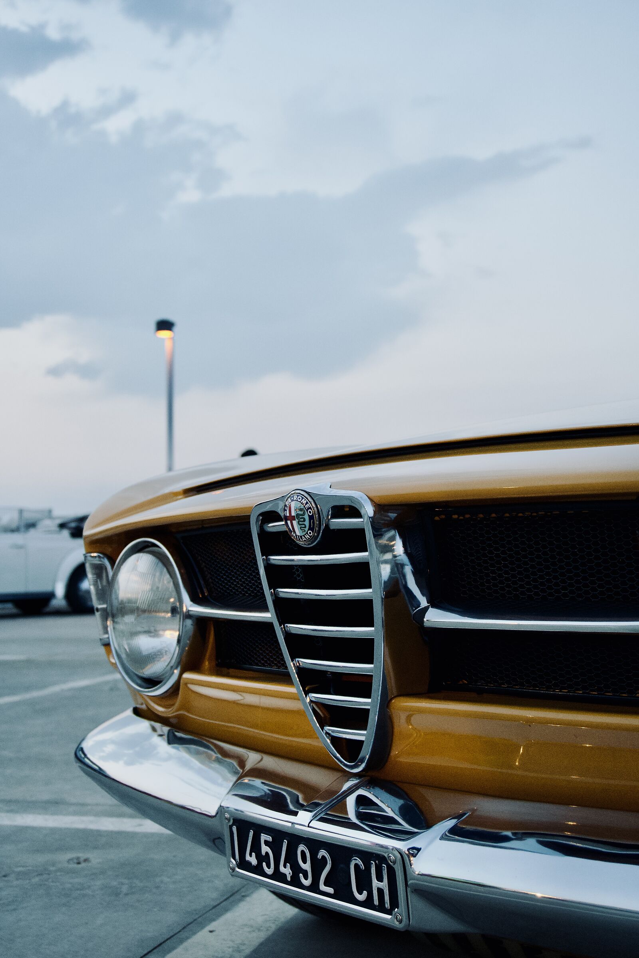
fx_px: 1118
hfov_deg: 31.9
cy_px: 479
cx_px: 320
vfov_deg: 46.4
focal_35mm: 42
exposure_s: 1/160
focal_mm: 28
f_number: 4.5
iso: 1600
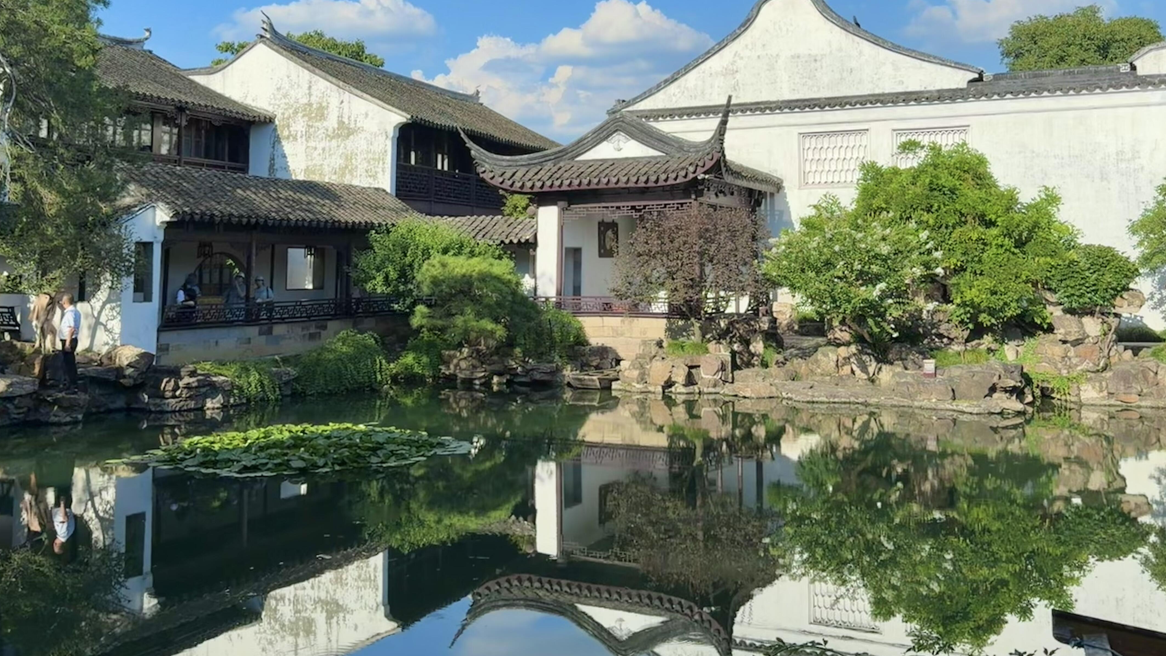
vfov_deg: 33.2
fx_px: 1082
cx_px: 582
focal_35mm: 35
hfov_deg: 56.6
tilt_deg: +5.6
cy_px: 177
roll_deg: -0.9
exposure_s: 1/4975
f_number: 1.78
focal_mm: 6.76
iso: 80
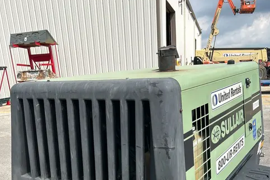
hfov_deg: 47.4
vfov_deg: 30.3
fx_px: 307
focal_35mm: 41
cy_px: 179
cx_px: 141
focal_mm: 5.7
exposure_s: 1/3077
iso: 50
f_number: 1.5
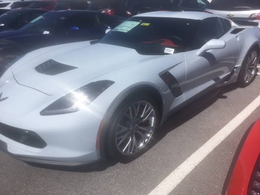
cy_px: 98
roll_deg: -0.8
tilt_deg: -18.9
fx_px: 218
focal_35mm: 29
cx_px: 130
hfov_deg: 61.7
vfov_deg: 48.2
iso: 25
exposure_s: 1/3344
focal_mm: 4.15
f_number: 2.2
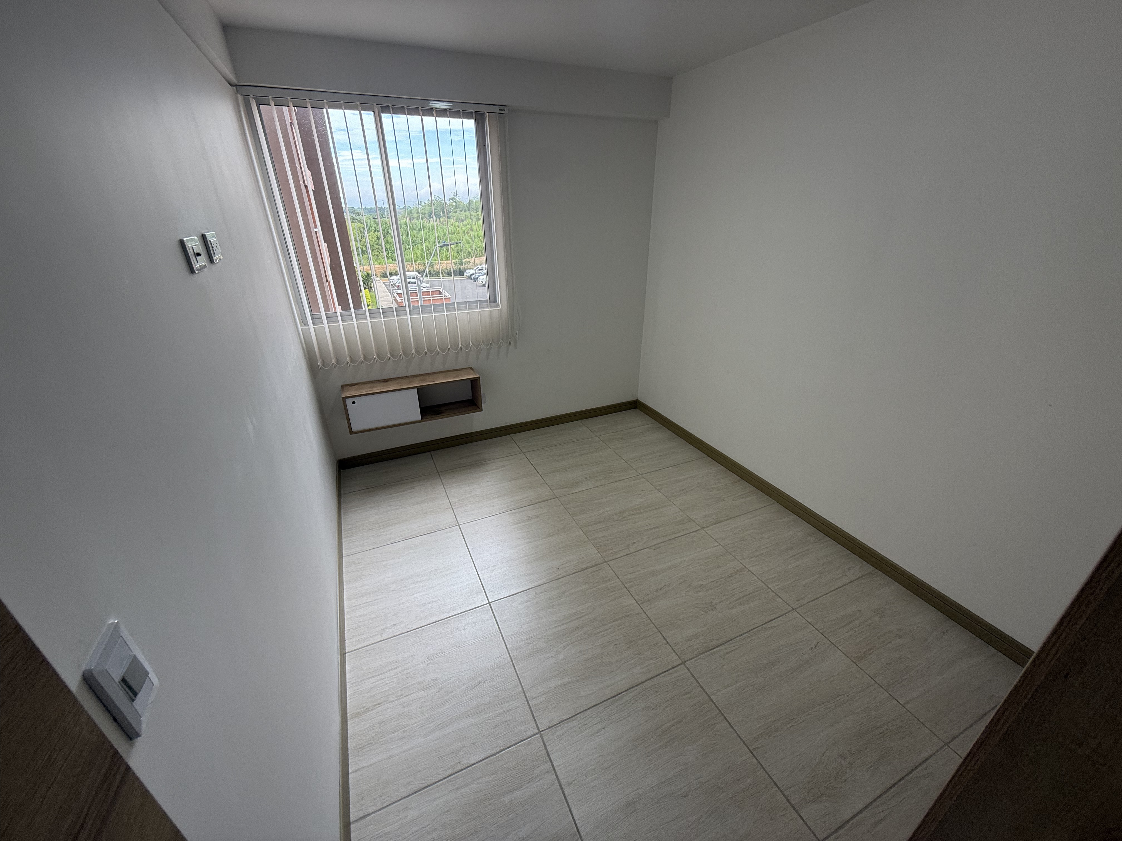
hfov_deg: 102.1
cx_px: 561
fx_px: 454
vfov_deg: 85.7
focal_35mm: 14
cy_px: 420
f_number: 2.2
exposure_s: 1/100
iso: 50
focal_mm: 2.22
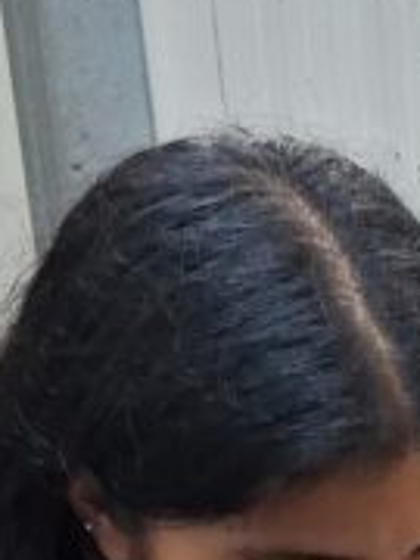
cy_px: 924
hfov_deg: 10.2
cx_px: 915
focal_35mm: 131
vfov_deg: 13.8
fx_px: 2119
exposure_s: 1/120
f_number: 1.8
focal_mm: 5.54
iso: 250
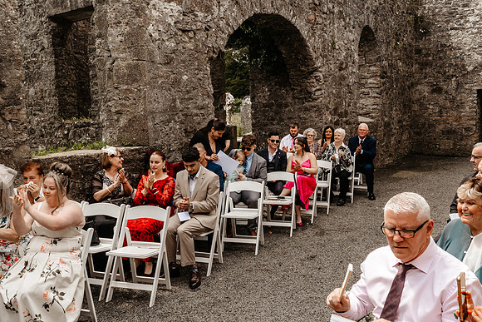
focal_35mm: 35
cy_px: 161
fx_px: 469
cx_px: 241
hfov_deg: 54.4
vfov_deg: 37.9
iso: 800
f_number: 16
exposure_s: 1/320
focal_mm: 35
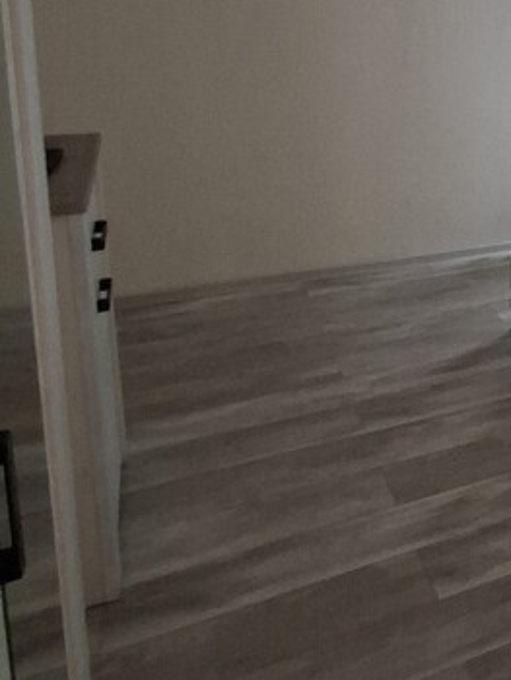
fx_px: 747
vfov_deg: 46.1
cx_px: 653
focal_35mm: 38
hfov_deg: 30.4
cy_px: 126
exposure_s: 1/25
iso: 500
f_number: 2.2
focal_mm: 1.74
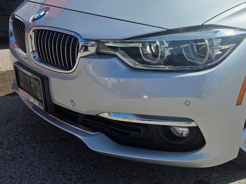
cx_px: 209
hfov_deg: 42.9
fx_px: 291
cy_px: 54
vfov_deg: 34.6
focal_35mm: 41
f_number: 1.7
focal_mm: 6.3
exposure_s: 1/3891
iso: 32
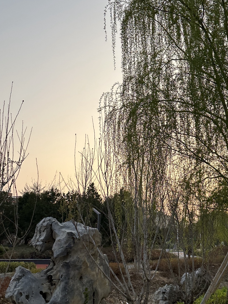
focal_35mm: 37
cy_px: 184
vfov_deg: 49.8
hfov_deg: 38.2
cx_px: 152
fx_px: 325
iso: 80
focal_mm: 6.86
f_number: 1.78
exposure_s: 1/1119
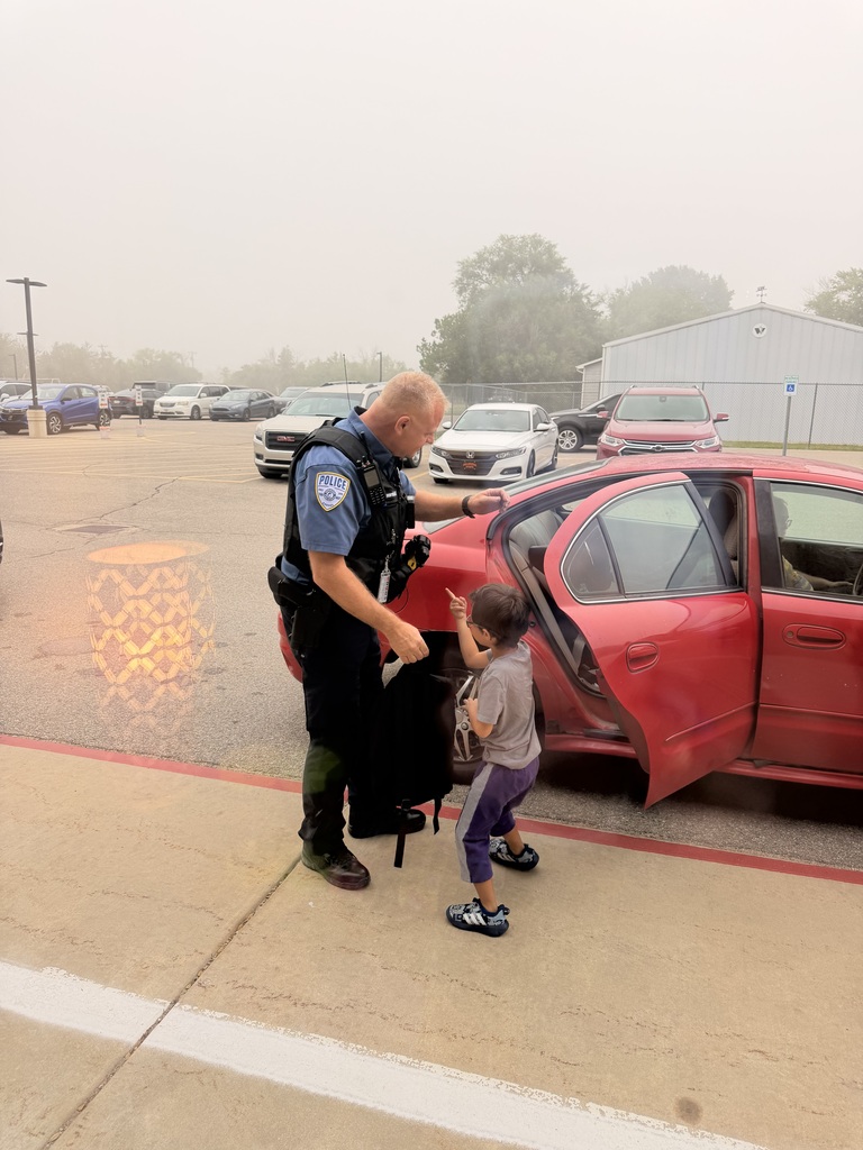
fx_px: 798
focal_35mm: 24
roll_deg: -1.4
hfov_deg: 56.8
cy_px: 575
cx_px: 432
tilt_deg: -11.5
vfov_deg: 71.6
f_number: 1.78
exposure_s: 1/214
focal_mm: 6.76
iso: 64
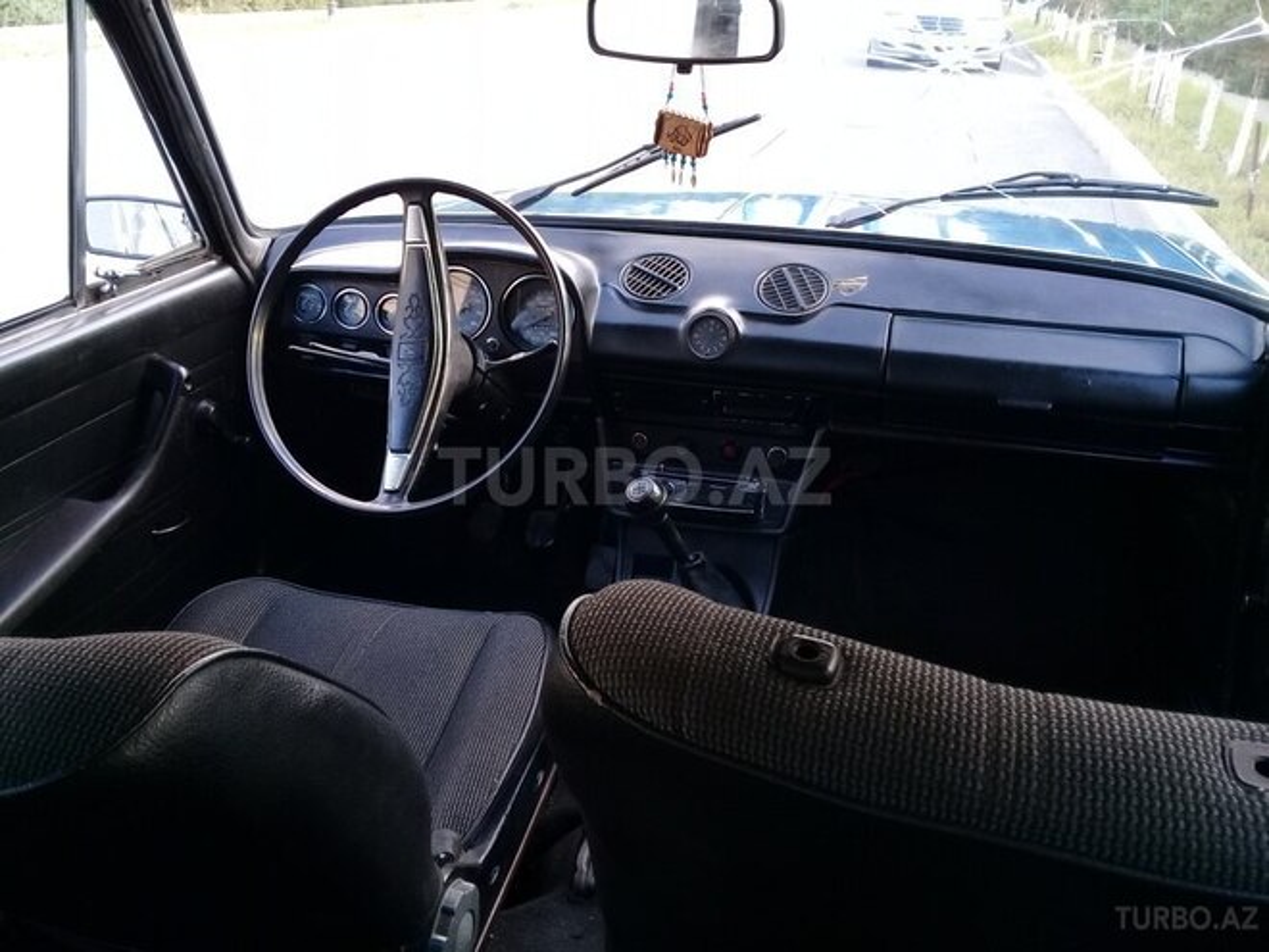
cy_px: 476
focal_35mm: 31
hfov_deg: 58.4
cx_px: 634
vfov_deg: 45.4
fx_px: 1136
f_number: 2.2
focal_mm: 3.3
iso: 80
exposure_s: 1/33
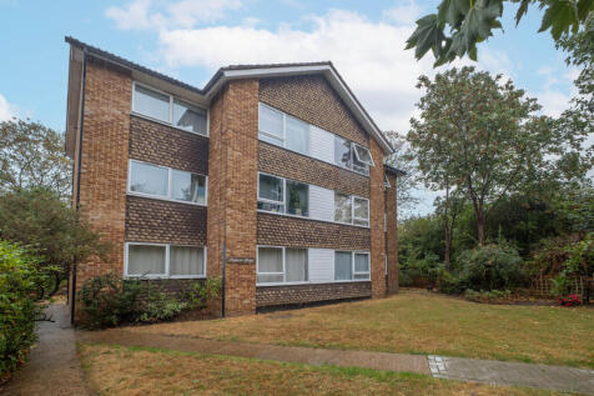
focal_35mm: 15
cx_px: 297
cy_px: 198
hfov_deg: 100.4
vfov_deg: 77.3
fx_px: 247
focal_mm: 10
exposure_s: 1/30
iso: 400
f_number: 7.1
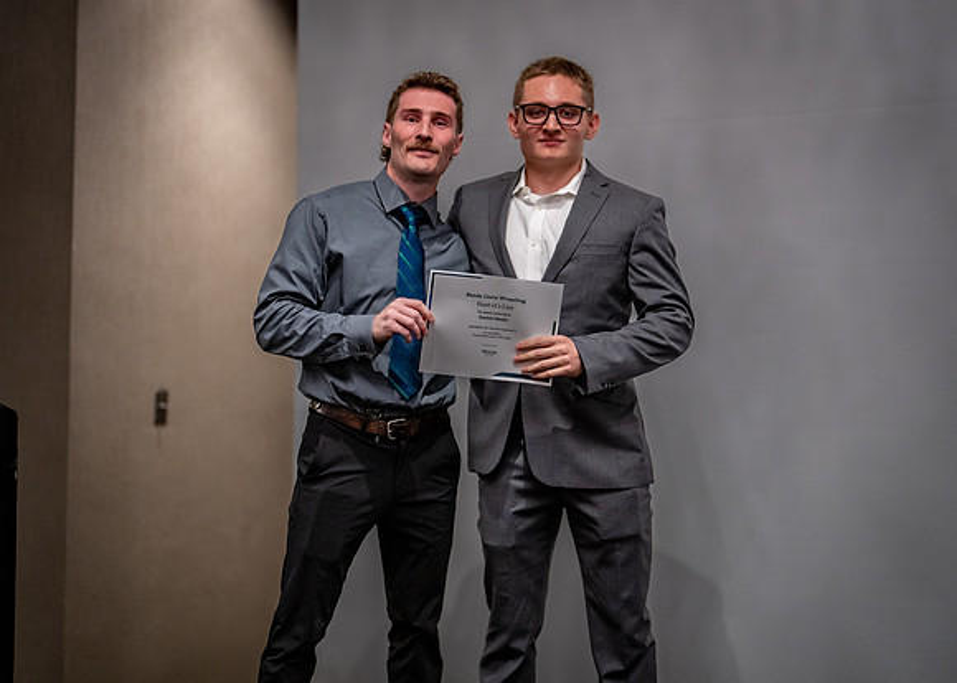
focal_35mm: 54
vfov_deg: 26.2
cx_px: 478
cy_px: 342
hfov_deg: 36.2
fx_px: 1466
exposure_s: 1/400
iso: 1250
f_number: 1.2
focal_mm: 50
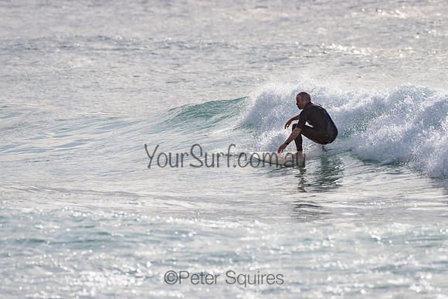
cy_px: 126
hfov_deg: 3.4
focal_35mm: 613
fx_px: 7632
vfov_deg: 2.2
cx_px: 237
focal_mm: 500
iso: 64
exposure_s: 1/2000
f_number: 7.1
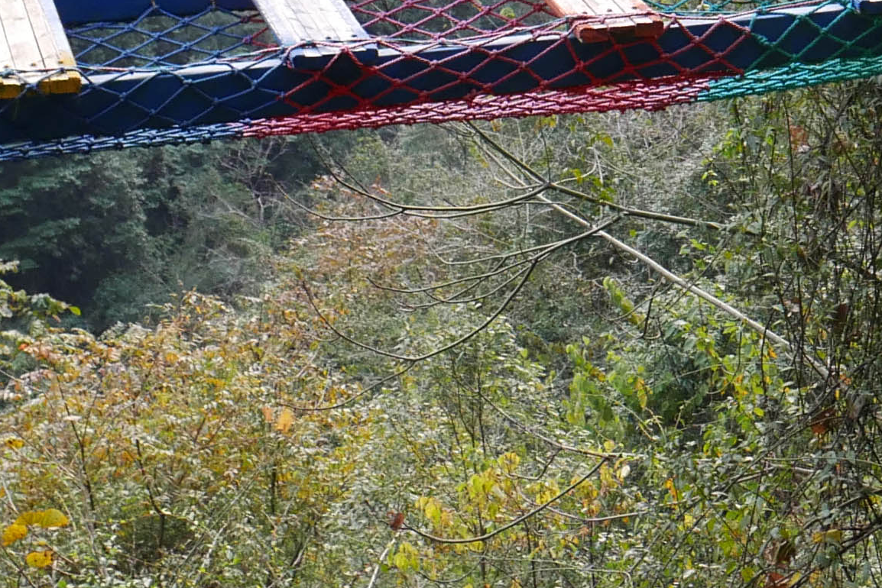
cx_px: 779
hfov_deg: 13.7
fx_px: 3651
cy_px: 73
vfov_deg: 9.2
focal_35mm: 149
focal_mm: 18
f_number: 4
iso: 500
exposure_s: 1/60
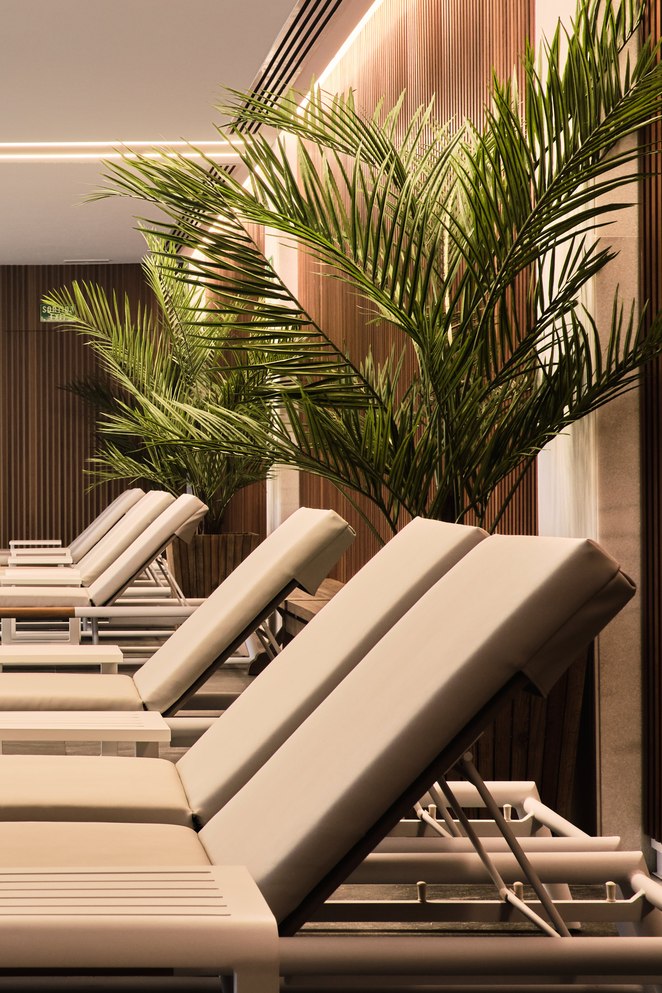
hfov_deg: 17.1
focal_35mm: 78
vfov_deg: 26.0
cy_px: 459
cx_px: 5
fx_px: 2151
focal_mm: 32
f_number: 8
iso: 160
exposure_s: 1/5
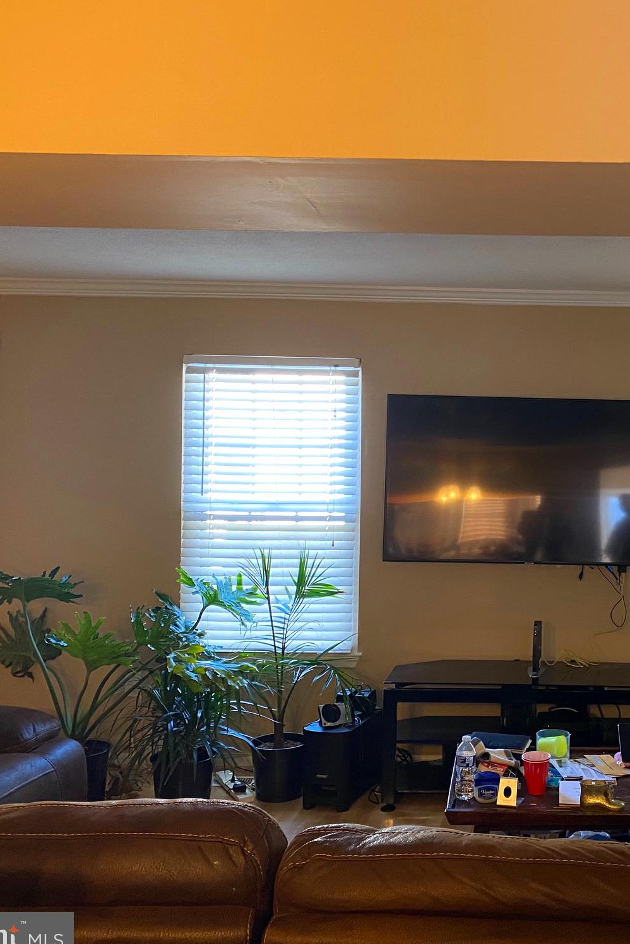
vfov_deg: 51.9
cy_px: 479
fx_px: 971
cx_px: 562
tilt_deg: -1.5
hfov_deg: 34.1
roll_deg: -0.7
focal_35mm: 37
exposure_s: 1/60
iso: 160
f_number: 1.8
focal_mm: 4.25
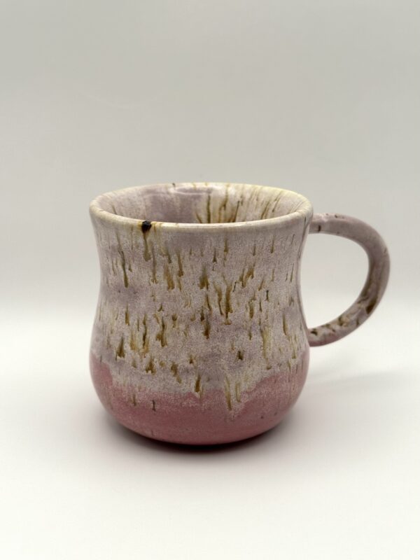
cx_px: 210
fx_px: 777
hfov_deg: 30.3
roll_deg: -0.2
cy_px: 280
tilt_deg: -16.7
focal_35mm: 48
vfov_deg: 39.7
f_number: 1.78
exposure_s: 1/430
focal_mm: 6.76
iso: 64
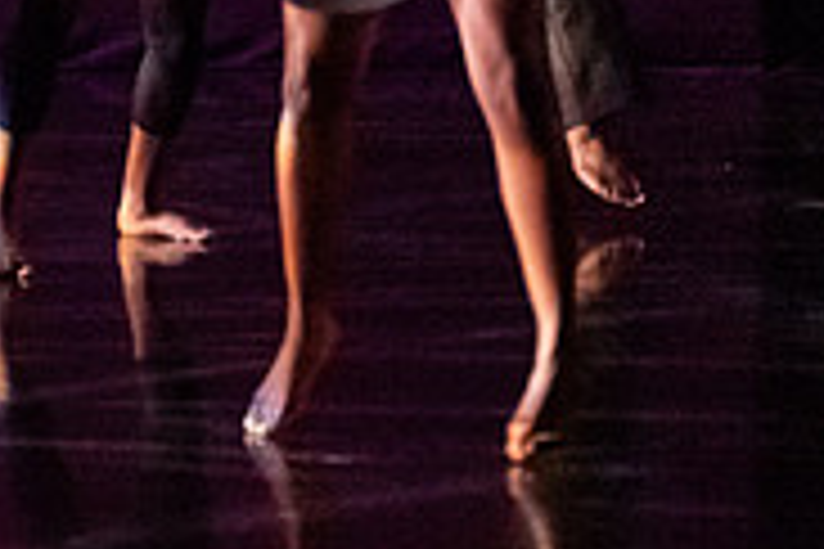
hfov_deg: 8.7
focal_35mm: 237
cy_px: -449
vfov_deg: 5.7
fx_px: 5424
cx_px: 506
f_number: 4
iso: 6400
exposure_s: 1/160
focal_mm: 60
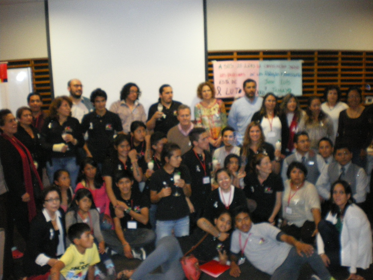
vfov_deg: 39.7
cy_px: 140
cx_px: 186
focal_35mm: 36
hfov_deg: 51.4
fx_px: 388
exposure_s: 1/50
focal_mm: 6.3
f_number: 3.1
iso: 800
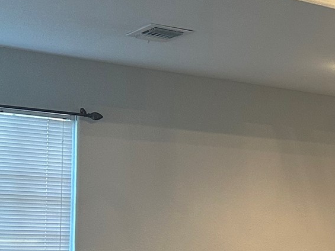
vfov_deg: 16.7
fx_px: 842
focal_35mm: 87
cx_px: 531
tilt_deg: +0.2
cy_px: 243
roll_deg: -1.5
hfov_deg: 19.1
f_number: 1.78
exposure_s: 1/60
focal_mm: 6.86
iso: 250
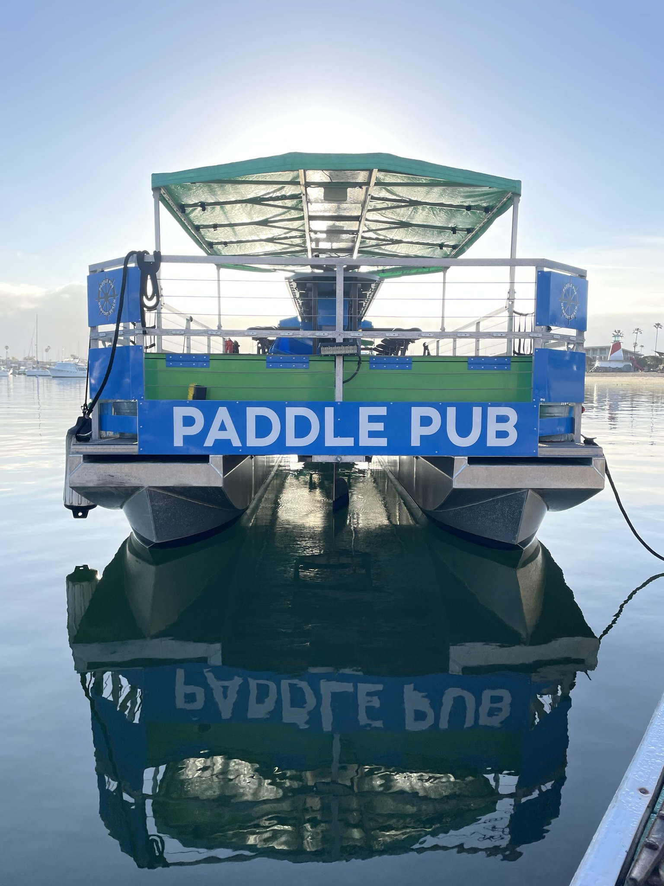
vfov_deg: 67.3
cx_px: 332
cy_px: 443
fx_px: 665
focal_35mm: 26
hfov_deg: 53.1
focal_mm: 4.2
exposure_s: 1/1182
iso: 50
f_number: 1.6
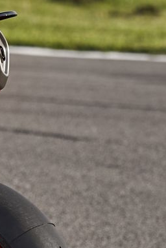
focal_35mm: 885
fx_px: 6121
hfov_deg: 1.5
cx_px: -295
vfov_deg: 2.3
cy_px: 451
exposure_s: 1/640
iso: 125
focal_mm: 135
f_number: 5
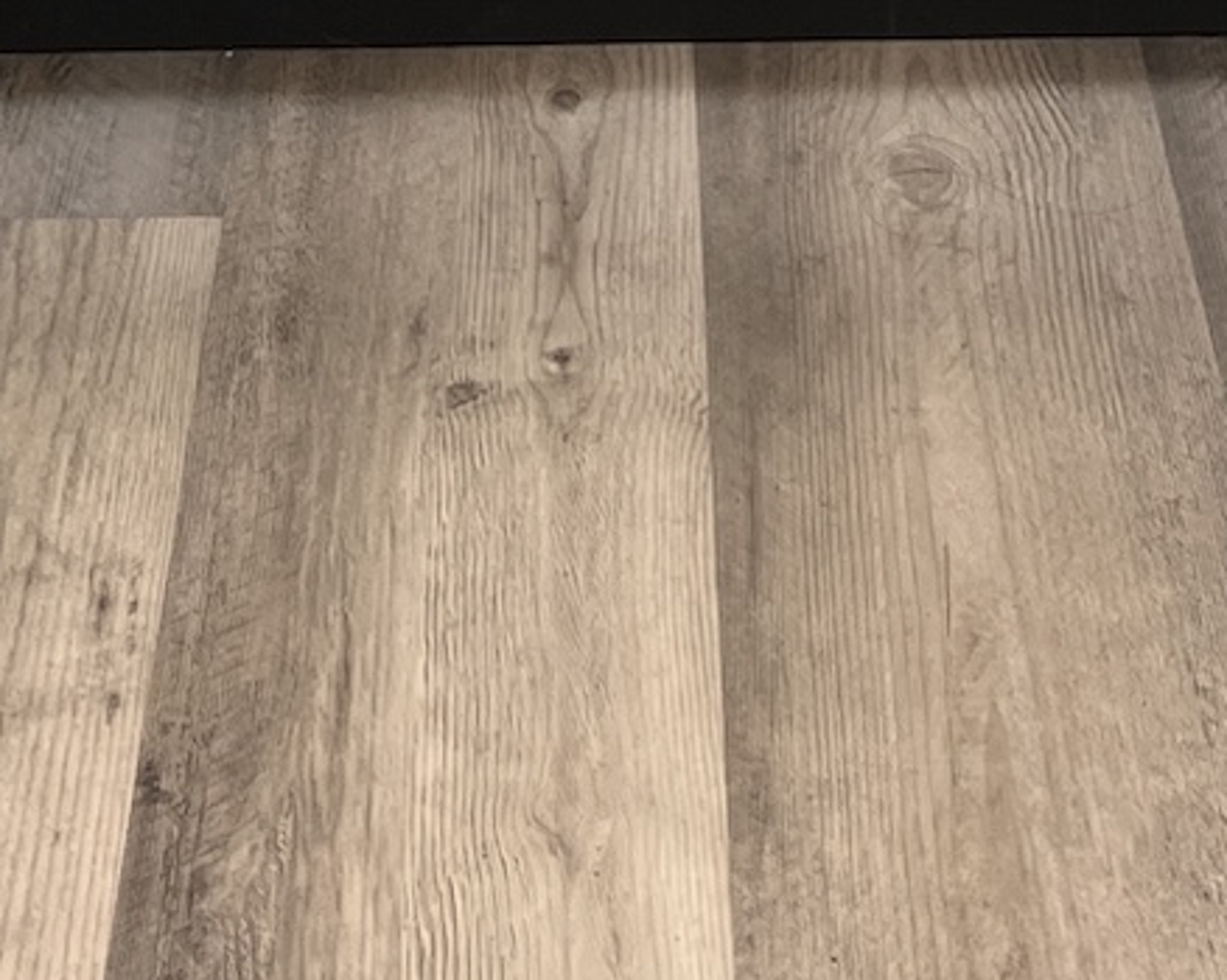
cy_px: -1568
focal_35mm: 116
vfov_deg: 10.8
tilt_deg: -6.9
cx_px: 541
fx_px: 4211
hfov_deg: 16.6
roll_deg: +2.1
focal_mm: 5.7
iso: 80
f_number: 1.5
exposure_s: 1/60
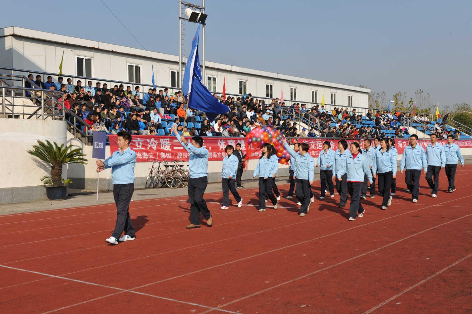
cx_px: 236
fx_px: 577
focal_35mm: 44
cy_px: 157
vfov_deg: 30.5
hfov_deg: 44.5
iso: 200
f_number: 8
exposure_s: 1/500
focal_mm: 44
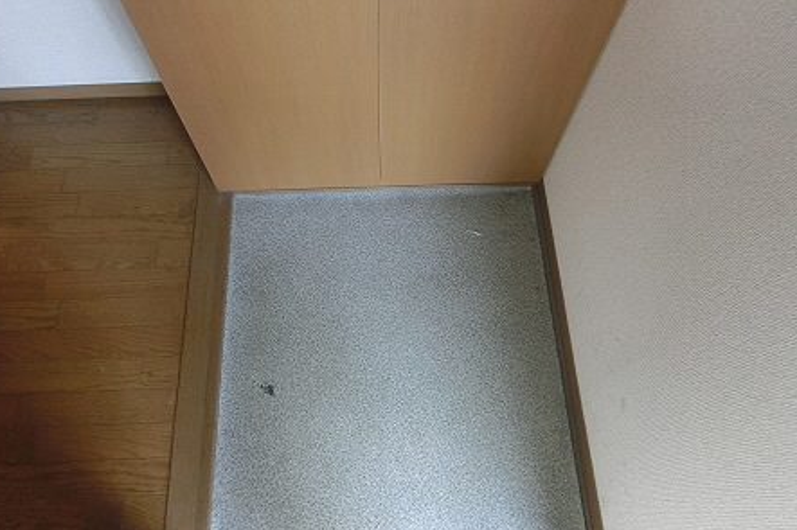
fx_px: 597
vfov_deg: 47.7
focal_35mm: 27
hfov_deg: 67.4
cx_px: 390
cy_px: 222
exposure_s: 1/100
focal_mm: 4.5
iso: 400
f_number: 3.5
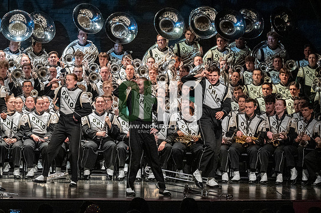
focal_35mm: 202
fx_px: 1800
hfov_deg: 10.2
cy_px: 106
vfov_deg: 6.8
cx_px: 160
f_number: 4
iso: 4000
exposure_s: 1/500
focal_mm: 135
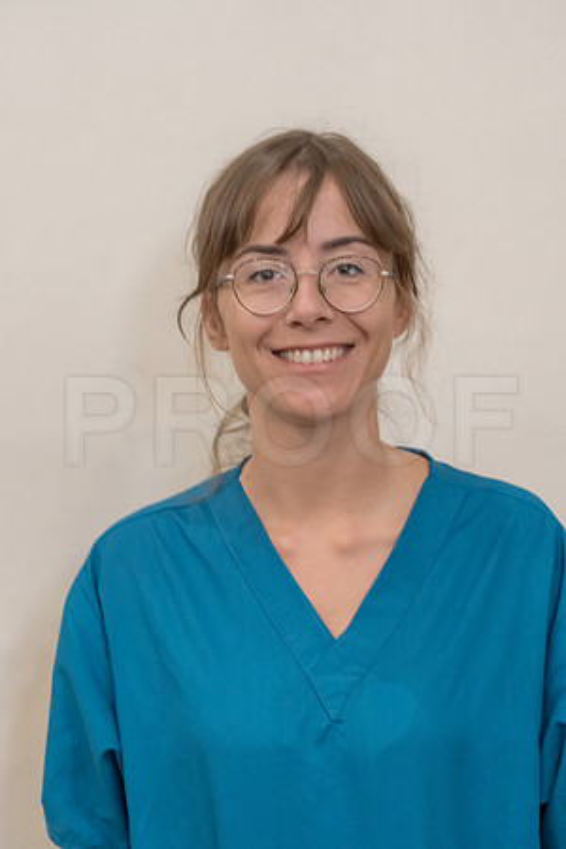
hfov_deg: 7.6
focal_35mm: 180
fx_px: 4245
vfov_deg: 11.4
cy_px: 424
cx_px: 283
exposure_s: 1/80
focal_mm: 180
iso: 5000
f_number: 4
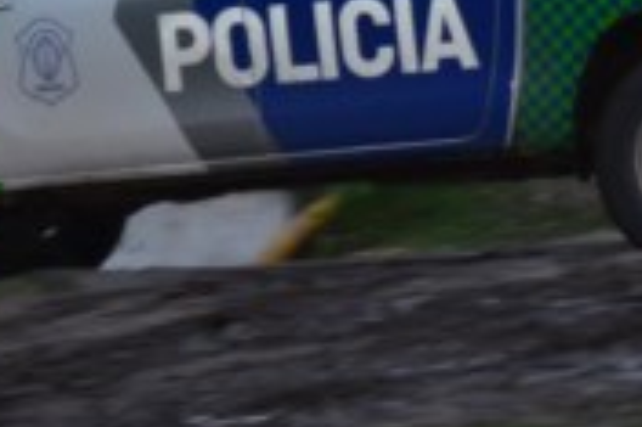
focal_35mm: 573
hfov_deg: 3.6
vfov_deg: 2.4
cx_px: 412
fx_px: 10206
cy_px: -142
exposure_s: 1/60
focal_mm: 105
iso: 800
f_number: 5.6
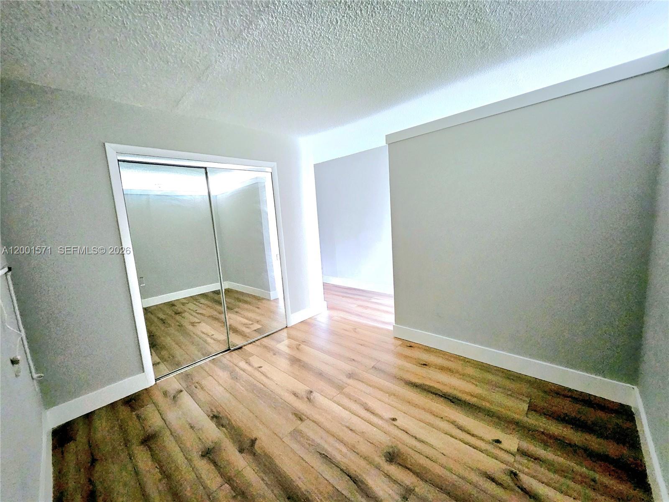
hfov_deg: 106.2
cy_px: 251
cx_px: 334
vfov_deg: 89.9
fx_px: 251
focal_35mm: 13
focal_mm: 1.74
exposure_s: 1/30
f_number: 2.2
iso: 500
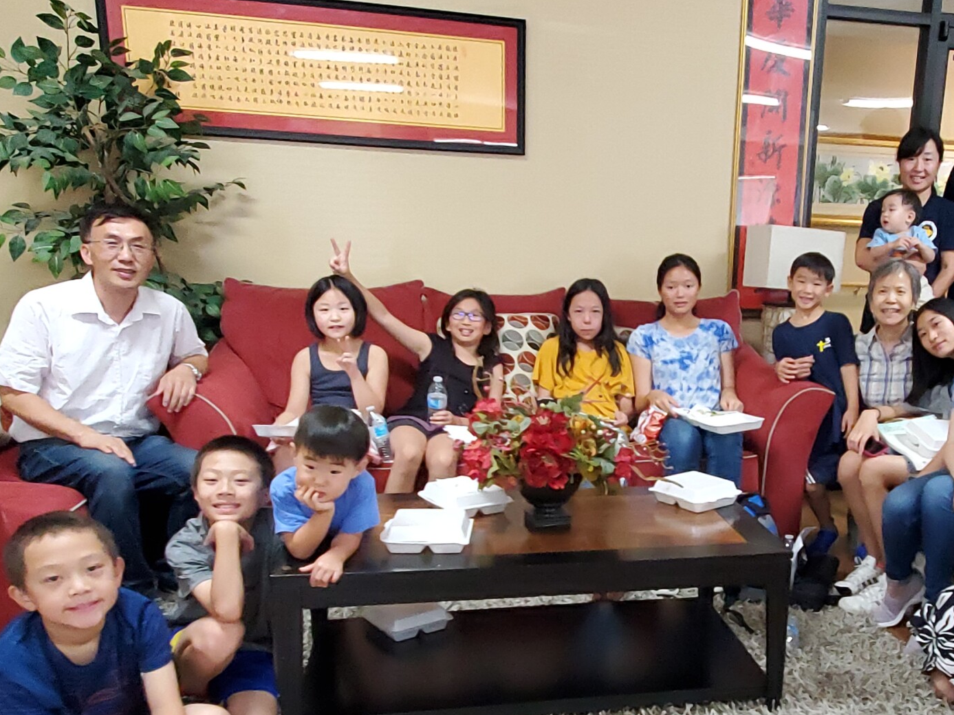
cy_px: 503
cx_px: 667
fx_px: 661
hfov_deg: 68.7
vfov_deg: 55.1
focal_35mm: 24
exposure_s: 1/40
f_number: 2.2
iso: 500
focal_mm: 1.8
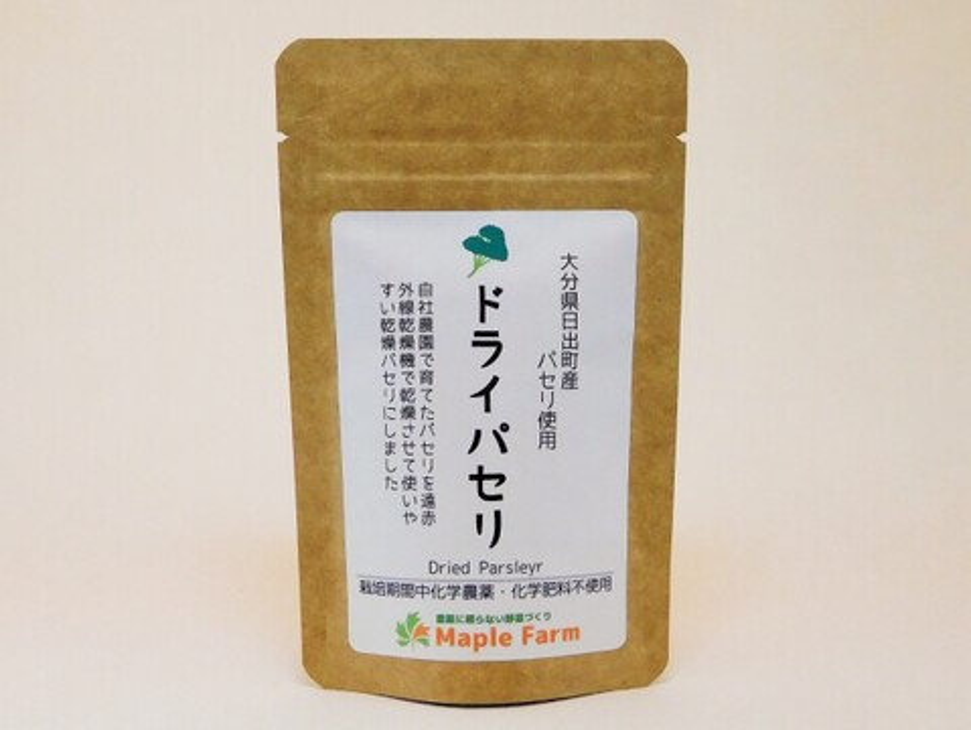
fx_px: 702
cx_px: 486
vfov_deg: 54.9
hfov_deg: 69.4
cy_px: 365
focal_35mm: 25
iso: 125
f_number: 3.4
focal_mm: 4.5
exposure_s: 1/50
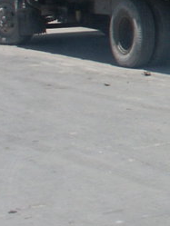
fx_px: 1008
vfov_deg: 12.4
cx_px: 497
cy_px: -84
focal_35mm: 154
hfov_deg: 8.3
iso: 100
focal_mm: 8.38
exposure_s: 1/1000
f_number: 5.6
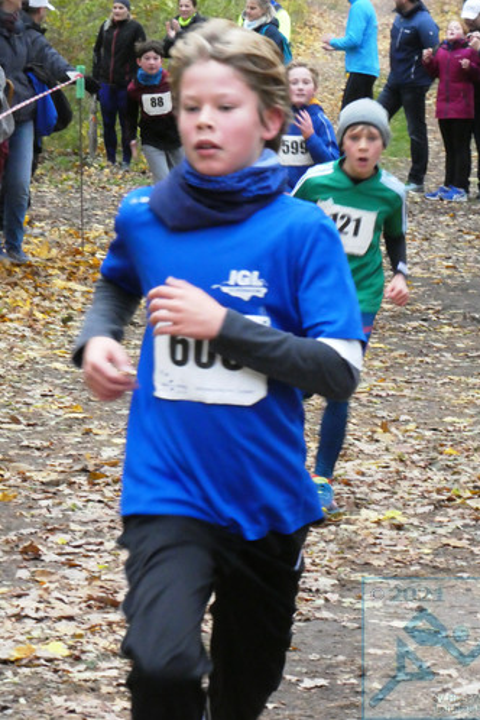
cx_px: 236
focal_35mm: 209
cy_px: 360
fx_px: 4180
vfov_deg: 9.8
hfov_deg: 6.6
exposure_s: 1/80
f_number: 5.6
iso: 1250
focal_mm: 35.8
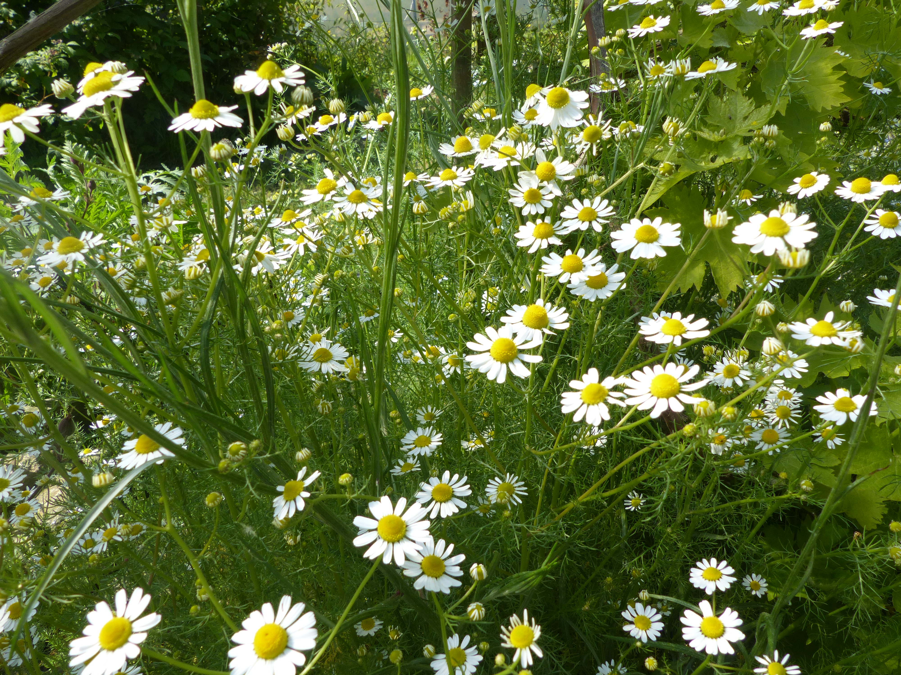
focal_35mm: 25
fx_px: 651
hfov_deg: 69.4
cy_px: 338
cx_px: 450
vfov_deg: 54.9
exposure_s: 1/400
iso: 100
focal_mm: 4.5
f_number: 4
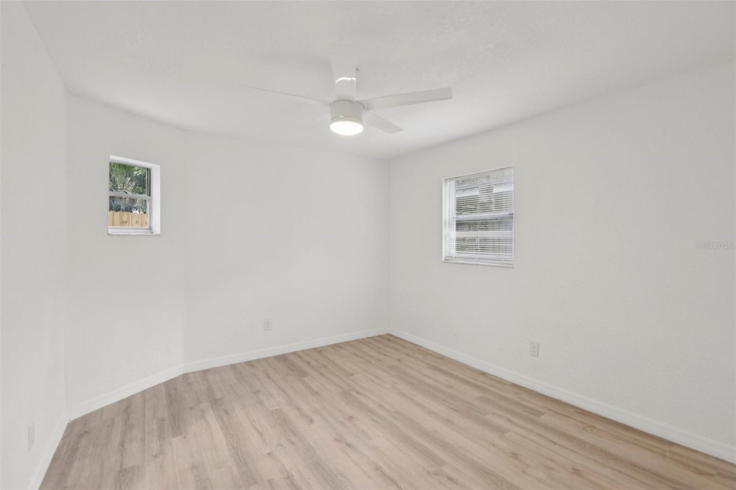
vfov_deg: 73.7
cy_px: 245
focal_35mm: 16
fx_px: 327
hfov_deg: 96.7
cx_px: 368
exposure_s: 1/25
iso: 400
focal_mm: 16
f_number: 8
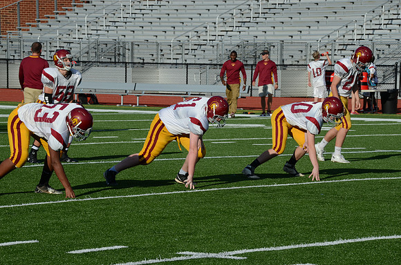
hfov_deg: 11.4
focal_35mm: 180
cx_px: 200
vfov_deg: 7.6
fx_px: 2001
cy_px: 132
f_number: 11
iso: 250
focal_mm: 120
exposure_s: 1/500
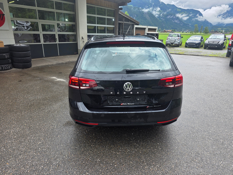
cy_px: 88
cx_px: 116
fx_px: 155
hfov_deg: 73.9
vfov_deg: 58.9
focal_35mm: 23
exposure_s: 1/359
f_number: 1.7
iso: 32
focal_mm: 6.3
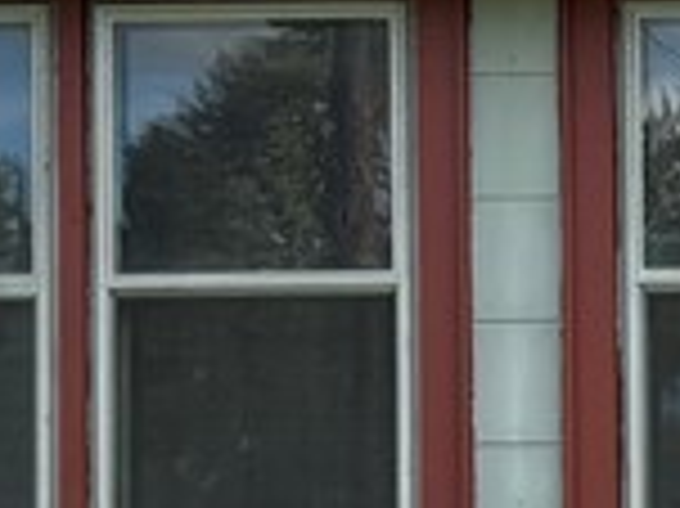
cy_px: 481
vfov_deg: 8.4
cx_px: 1202
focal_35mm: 176
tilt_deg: +1.6
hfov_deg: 10.6
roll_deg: +1.5
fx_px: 3455
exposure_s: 1/1344
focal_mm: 5.96
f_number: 1.6
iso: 50
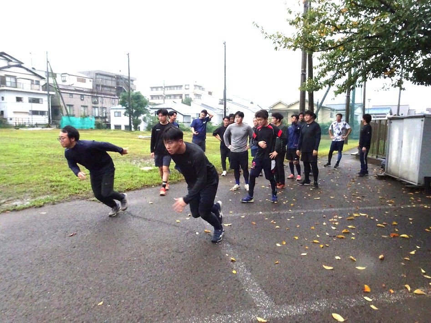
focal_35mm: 24
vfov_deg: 56.8
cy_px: 162
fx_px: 299
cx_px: 216
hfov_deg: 71.6
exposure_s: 1/250
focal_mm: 4.1
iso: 1600
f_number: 3.5
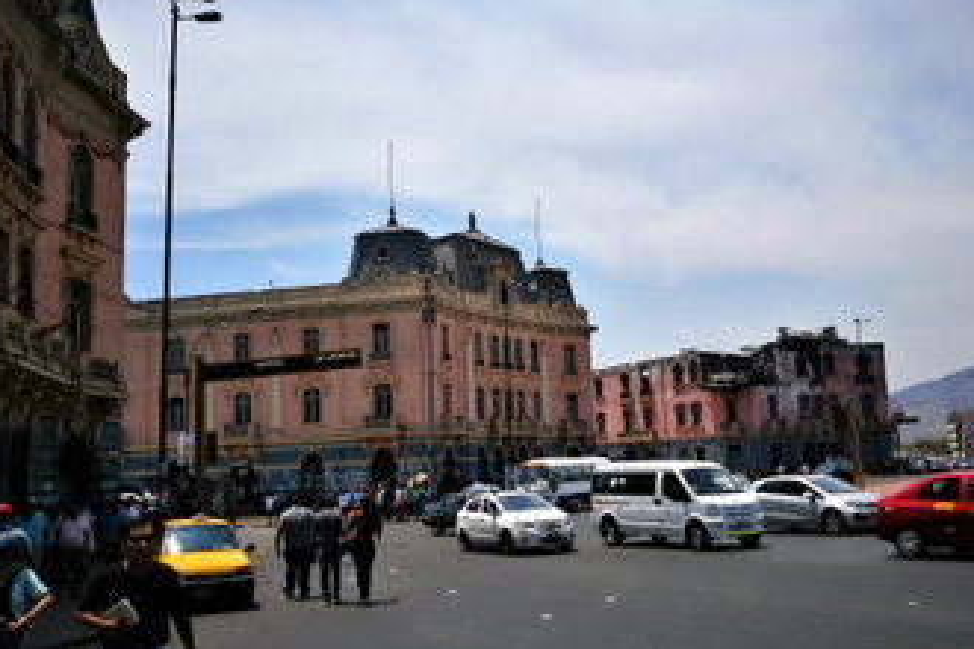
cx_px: 508
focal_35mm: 34
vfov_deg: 38.9
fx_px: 920
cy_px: 345
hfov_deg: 55.8
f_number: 2.2
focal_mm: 4.5
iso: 50
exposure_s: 1/1613
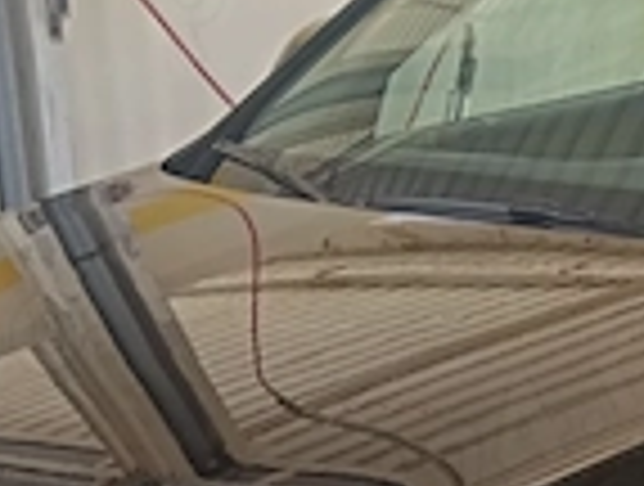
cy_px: 554
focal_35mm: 113
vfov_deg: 12.9
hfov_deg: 16.7
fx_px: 2108
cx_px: 743
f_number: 1.9
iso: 109
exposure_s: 1/100
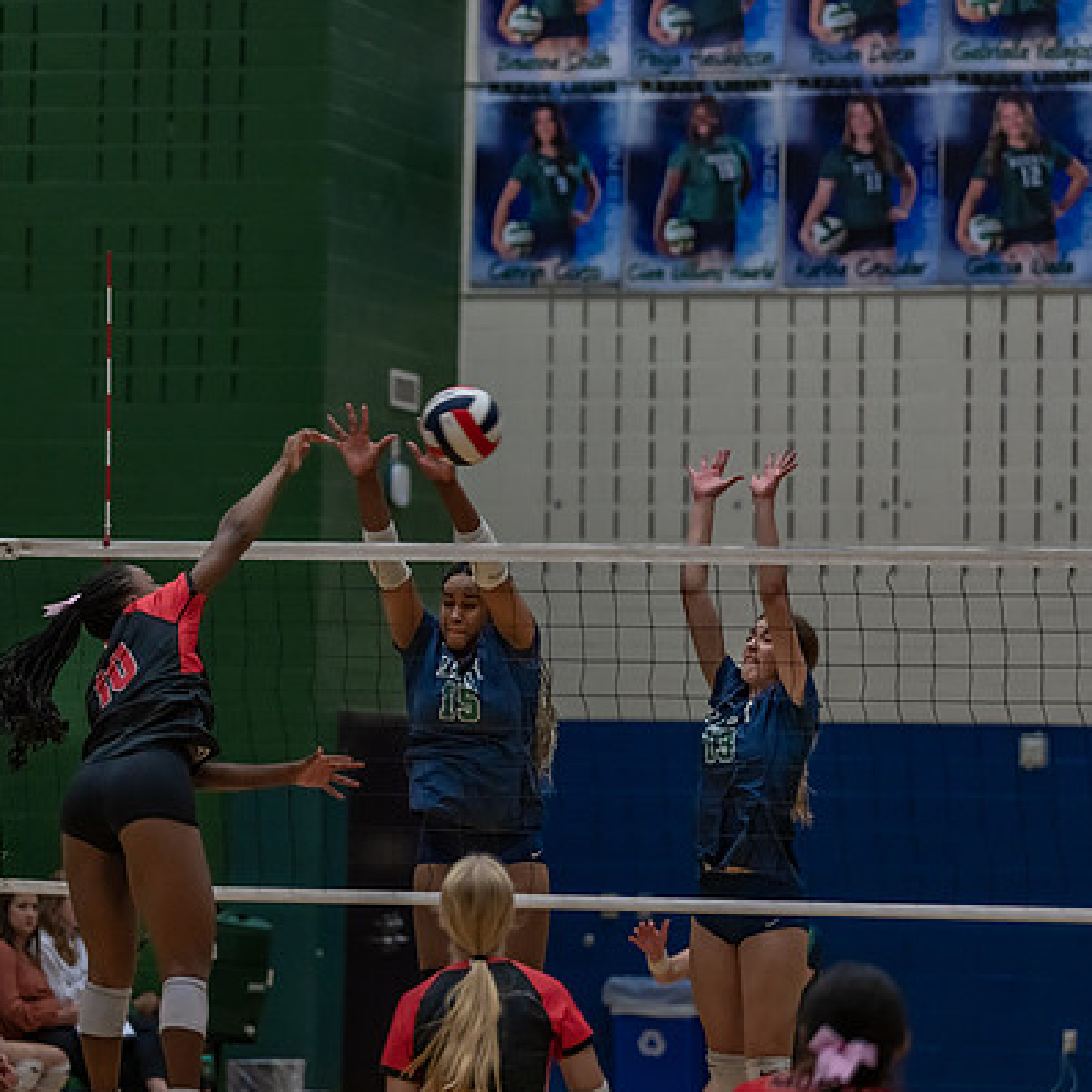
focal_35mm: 166
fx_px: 5925
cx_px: 420
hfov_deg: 10.5
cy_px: 532
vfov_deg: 10.5
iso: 2500
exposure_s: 1/1000
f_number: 2.8
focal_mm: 125
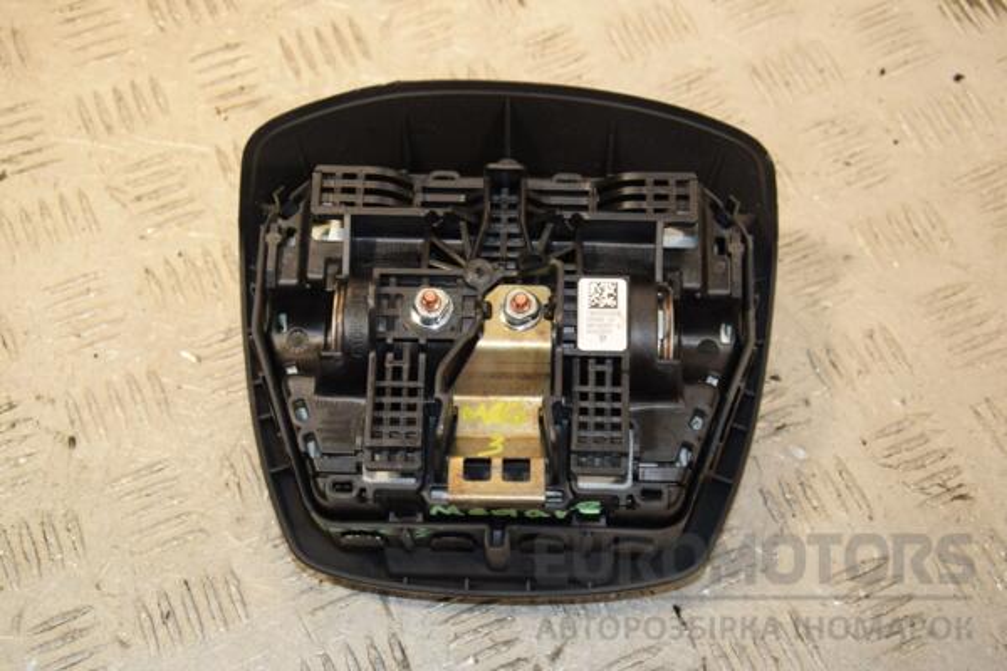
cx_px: 504
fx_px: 1678
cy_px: 336
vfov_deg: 22.6
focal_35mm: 60
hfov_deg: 33.4
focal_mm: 40
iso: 800
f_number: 7.1
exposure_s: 1/200
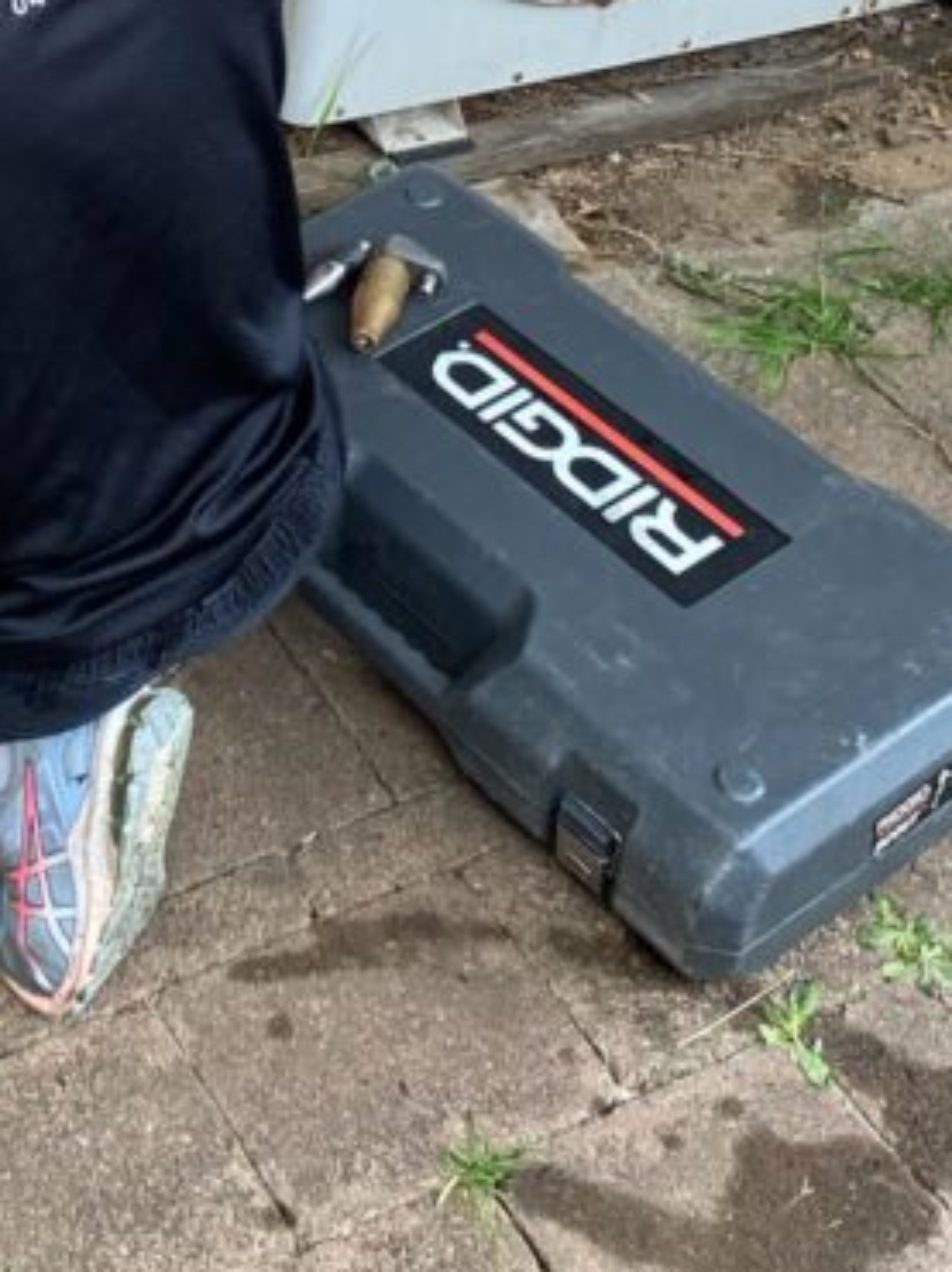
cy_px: -79
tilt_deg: -33.9
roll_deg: -1.3
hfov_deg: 19.1
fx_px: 2643
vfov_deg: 25.4
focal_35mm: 72
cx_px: -223
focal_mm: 4.25
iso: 100
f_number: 1.8
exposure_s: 1/121
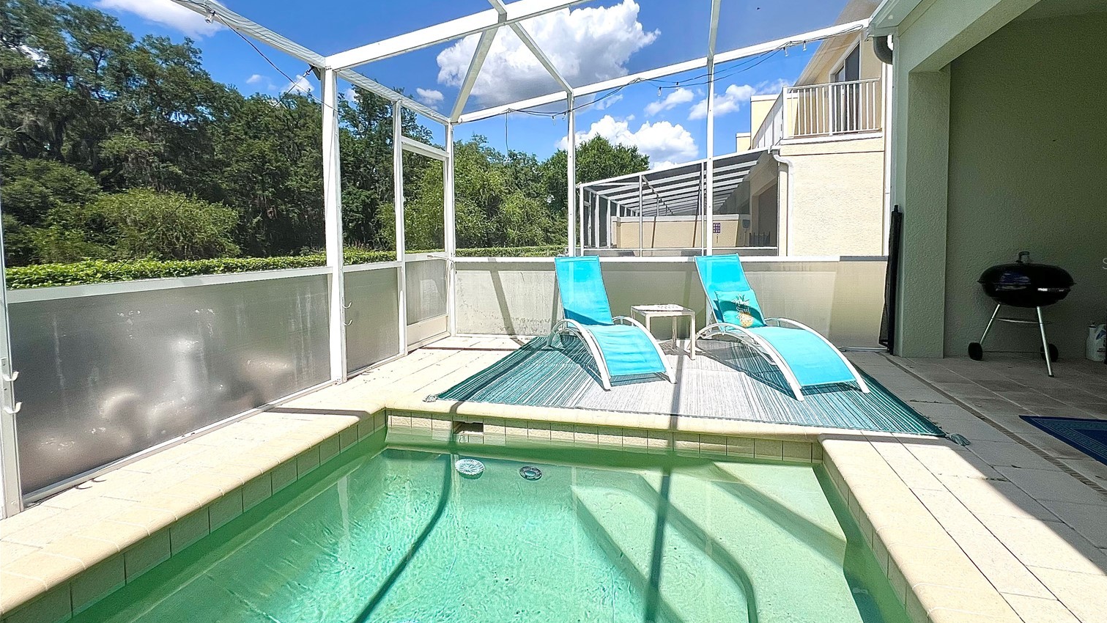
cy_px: 263
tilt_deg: -2.5
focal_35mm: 15
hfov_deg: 102.9
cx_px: 585
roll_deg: +1.1
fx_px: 440
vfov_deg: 70.1
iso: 32
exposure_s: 1/2179
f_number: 1.8
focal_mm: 1.57
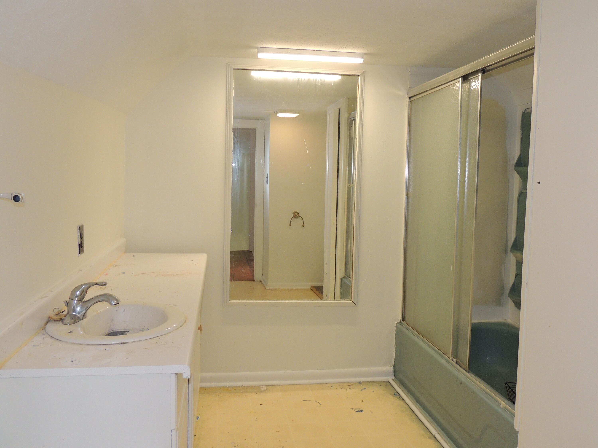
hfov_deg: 55.4
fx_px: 570
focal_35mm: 33
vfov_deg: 42.9
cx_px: 299
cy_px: 224
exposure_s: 1/50
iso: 320
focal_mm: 5.8
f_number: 3.2
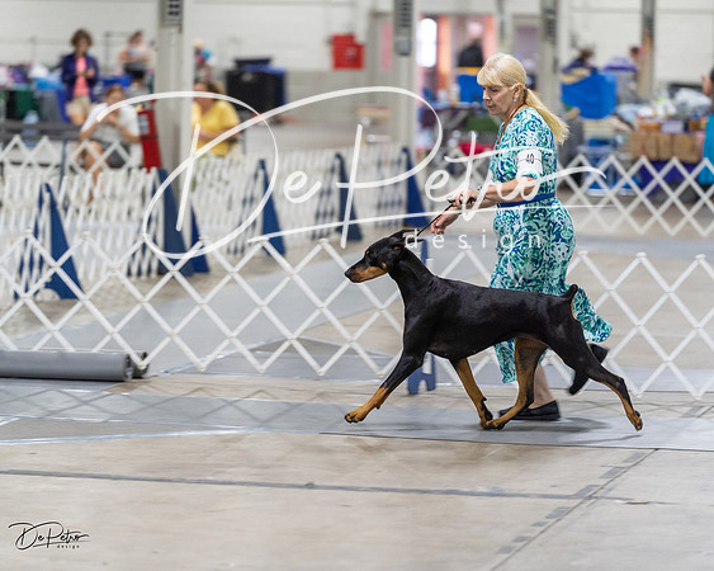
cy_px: 286
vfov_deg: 9.0
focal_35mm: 171
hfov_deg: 11.3
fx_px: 3616
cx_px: 357
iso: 1600
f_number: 2.8
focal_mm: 152
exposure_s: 1/160
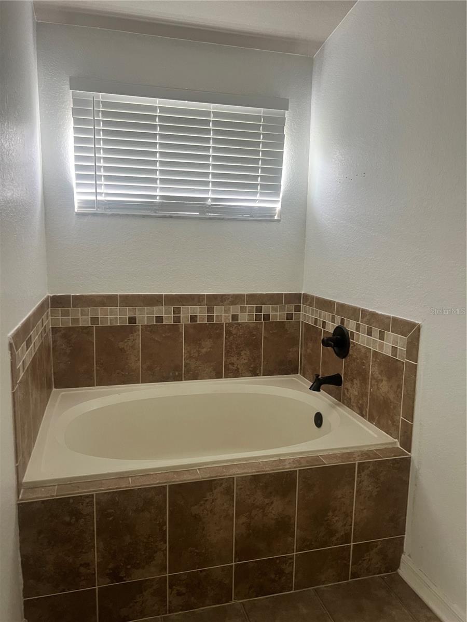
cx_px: 234
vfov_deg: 67.3
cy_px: 311
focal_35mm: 26
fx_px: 468
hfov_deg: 53.1
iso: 160
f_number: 1.5
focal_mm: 5.7
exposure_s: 1/60
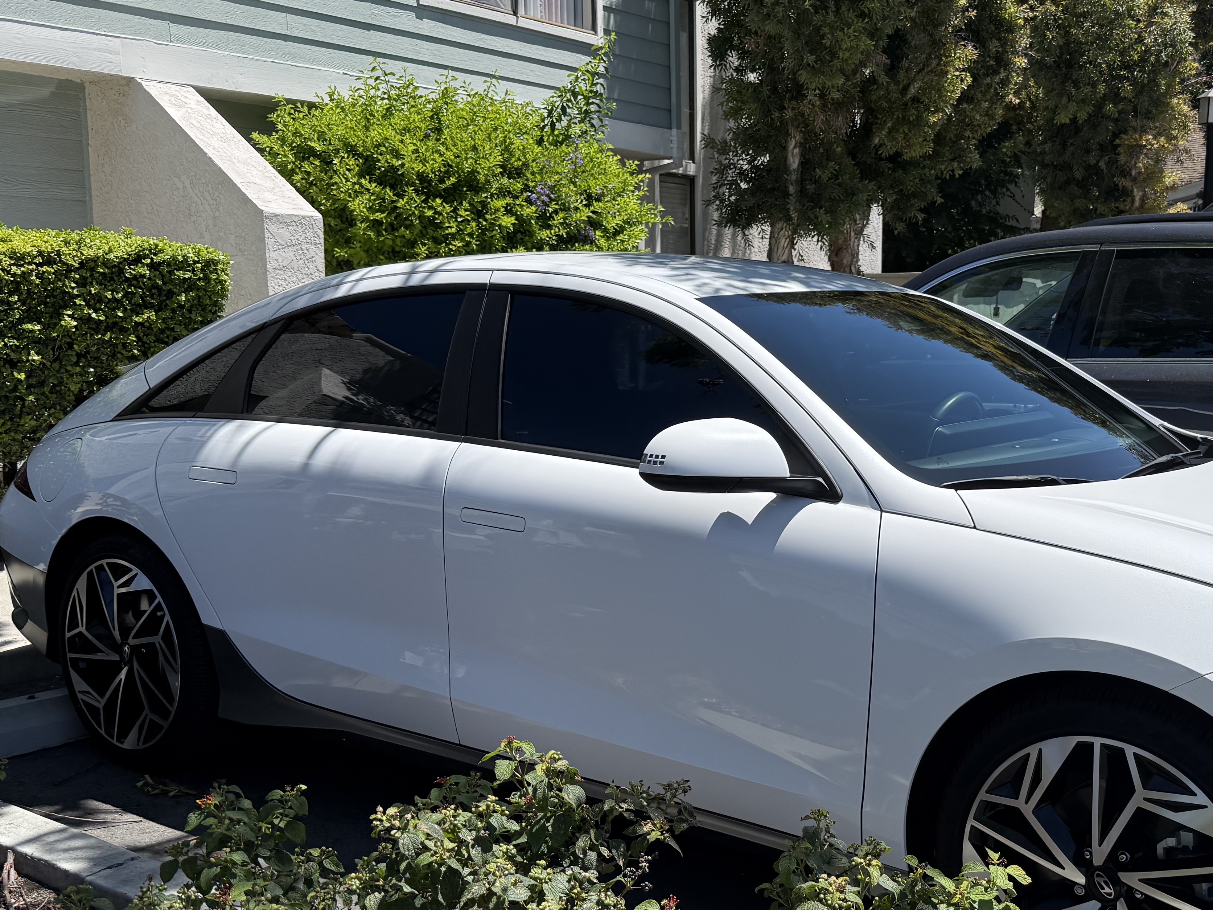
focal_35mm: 41
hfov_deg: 44.9
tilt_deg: -4.0
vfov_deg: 35.1
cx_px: 842
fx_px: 1437
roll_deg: +0.3
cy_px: 513
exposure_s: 1/4673
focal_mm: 6.76
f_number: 1.78
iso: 100
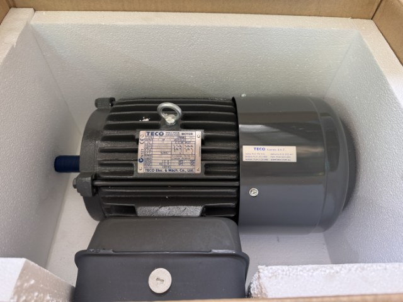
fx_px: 279
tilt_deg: -54.8
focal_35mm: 24
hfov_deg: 71.6
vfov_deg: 56.8
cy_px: 151
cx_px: 202
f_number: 1.78
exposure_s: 1/50
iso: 200
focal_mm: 6.76
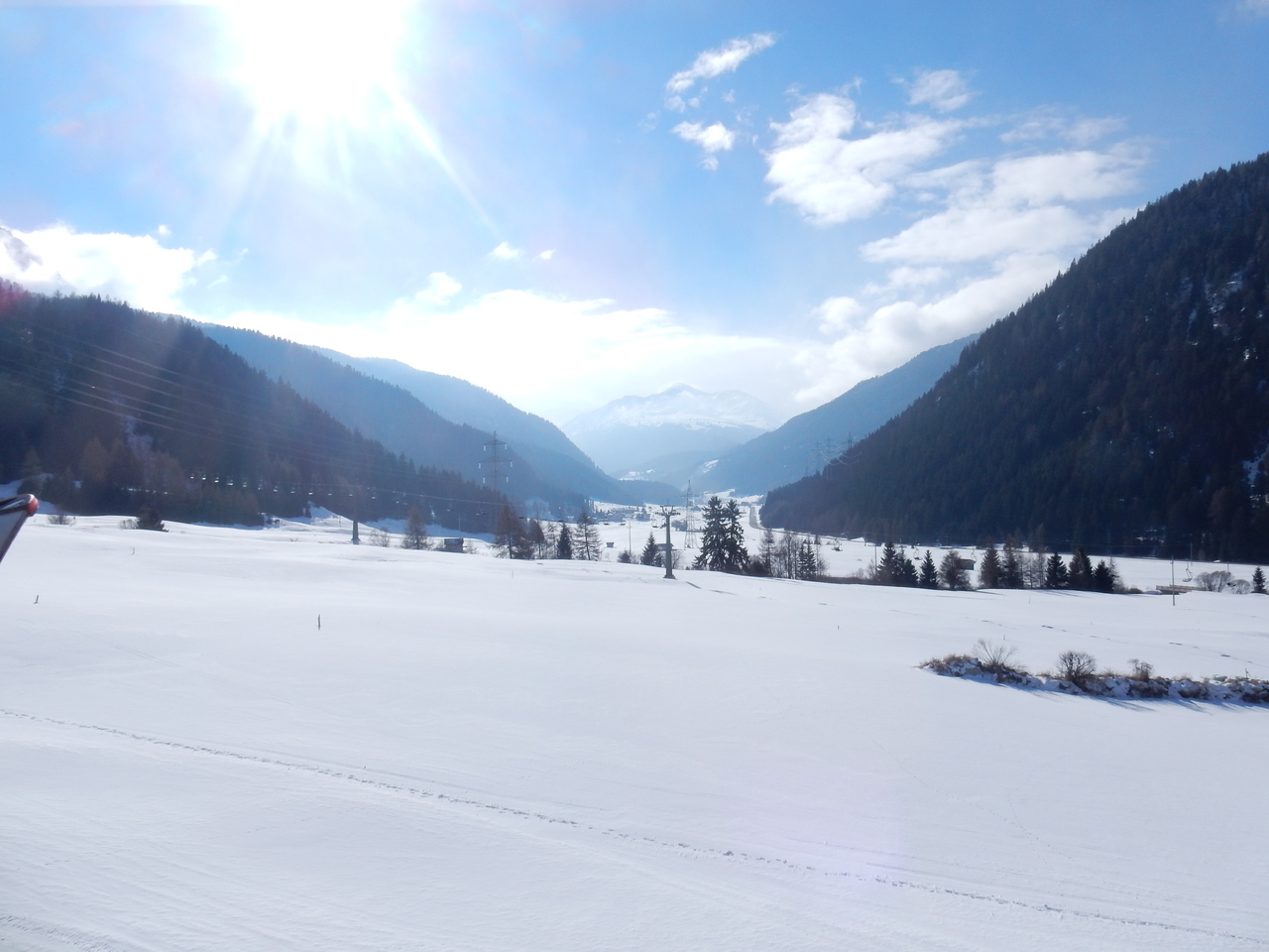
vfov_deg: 54.9
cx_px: 634
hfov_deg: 69.4
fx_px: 916
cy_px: 476
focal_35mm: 25
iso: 125
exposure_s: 1/2000
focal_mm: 4.5
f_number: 4.8
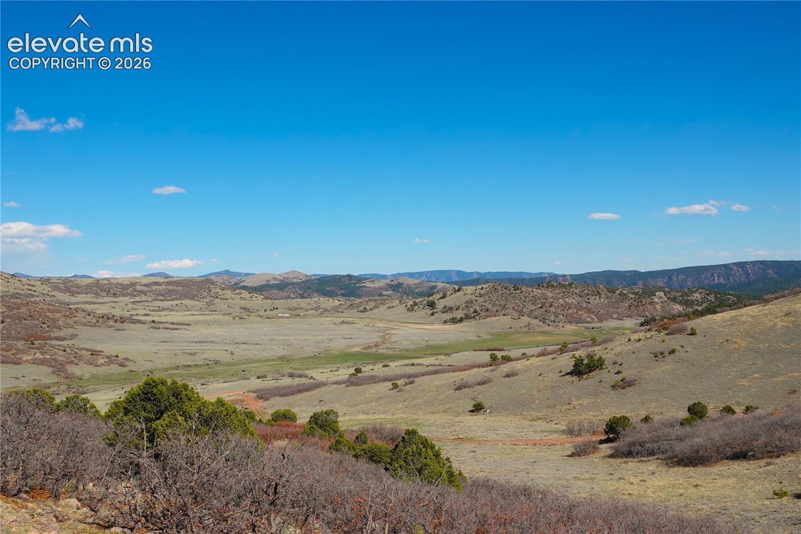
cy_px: 267
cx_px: 400
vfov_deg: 36.9
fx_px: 801
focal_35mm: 36
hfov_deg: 53.1
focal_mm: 13.31
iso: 100
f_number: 4.5
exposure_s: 1/1000
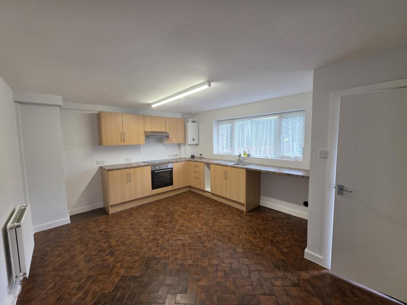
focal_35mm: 13
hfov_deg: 106.2
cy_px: 152
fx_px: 153
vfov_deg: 89.9
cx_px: 204
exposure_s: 1/100
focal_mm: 2.2
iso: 100
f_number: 1.9
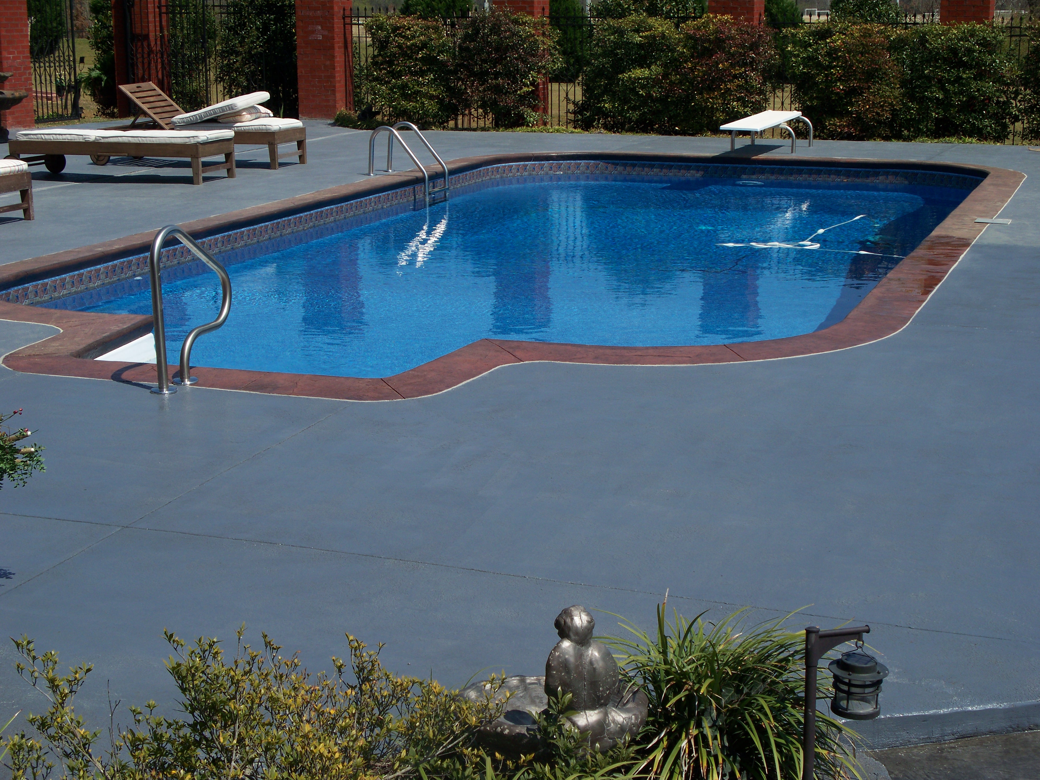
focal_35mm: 61
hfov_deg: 31.7
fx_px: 1833
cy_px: 390
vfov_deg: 24.0
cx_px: 520
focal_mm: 12.89
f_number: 5.6
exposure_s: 1/500
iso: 64
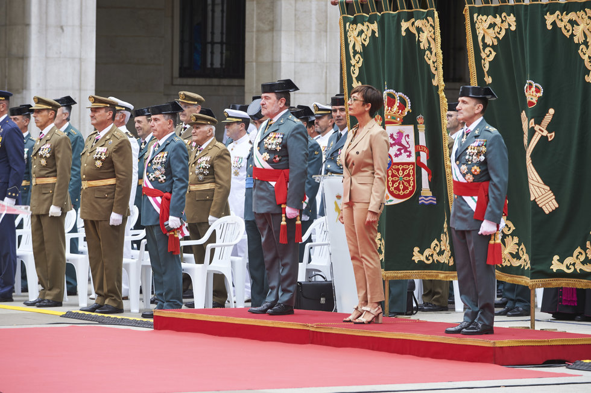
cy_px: 196
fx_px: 3281
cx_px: 296
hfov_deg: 10.3
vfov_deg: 6.9
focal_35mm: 200
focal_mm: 200
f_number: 7.1
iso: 200
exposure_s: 1/125
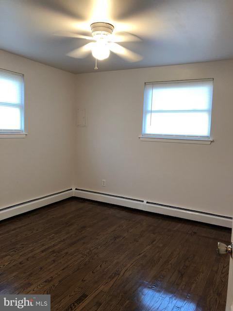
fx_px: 251
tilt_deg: -6.1
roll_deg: -0.6
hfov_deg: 49.7
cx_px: 116
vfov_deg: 63.4
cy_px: 156
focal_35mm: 28
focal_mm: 3.99
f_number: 1.8
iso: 40
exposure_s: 1/17
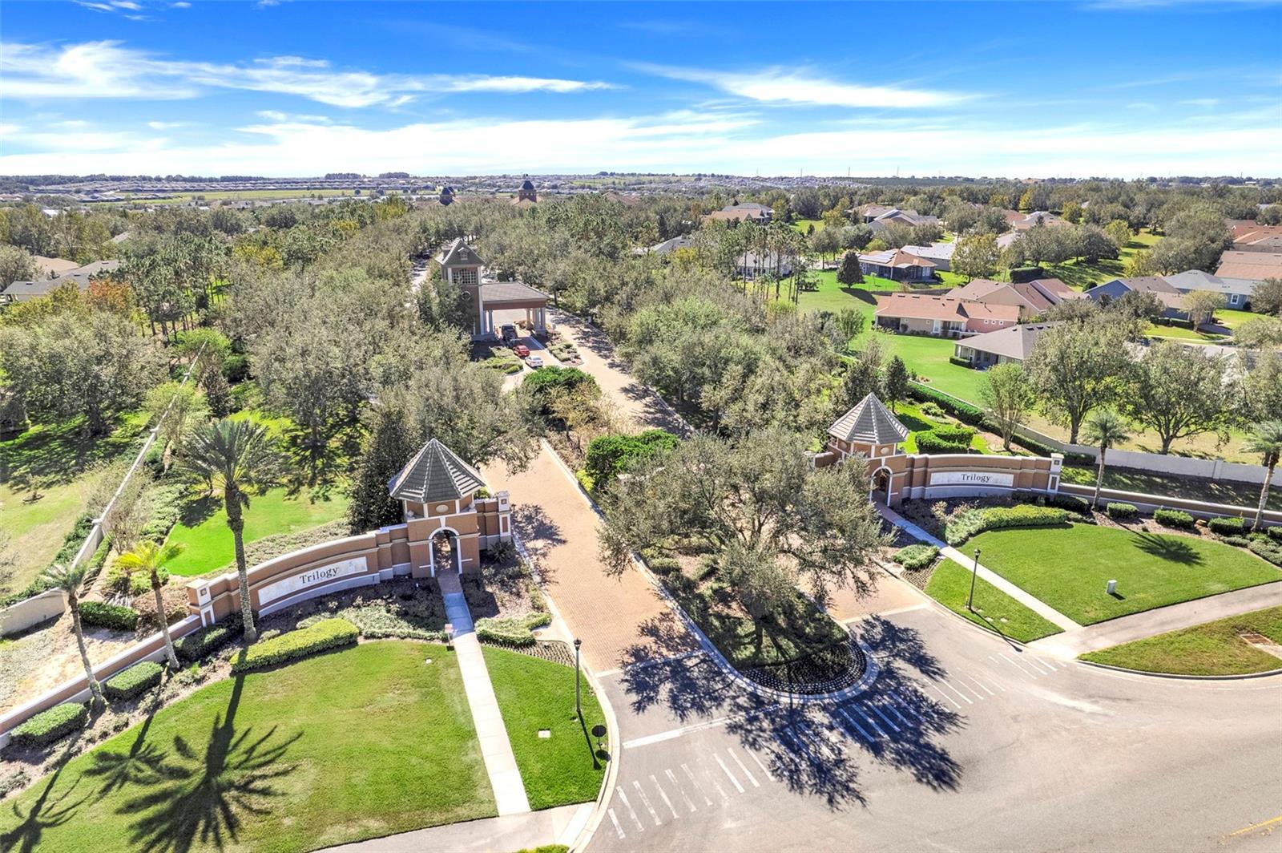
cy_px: 426
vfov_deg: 57.1
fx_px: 783
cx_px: 641
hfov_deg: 78.6
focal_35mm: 22
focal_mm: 8.38
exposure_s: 1/80
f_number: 2.8
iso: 100
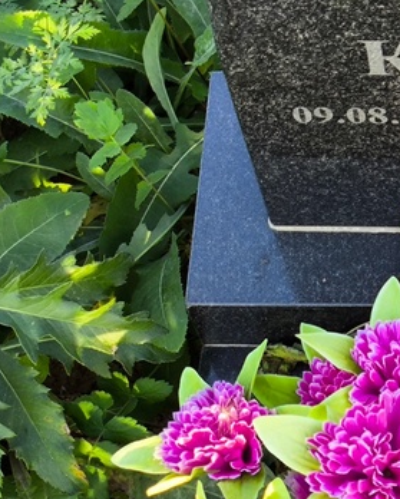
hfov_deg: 13.2
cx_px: 547
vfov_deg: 17.1
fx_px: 1655
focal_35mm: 112
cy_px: 237
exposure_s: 1/136
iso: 50
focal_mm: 4.71
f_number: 1.7
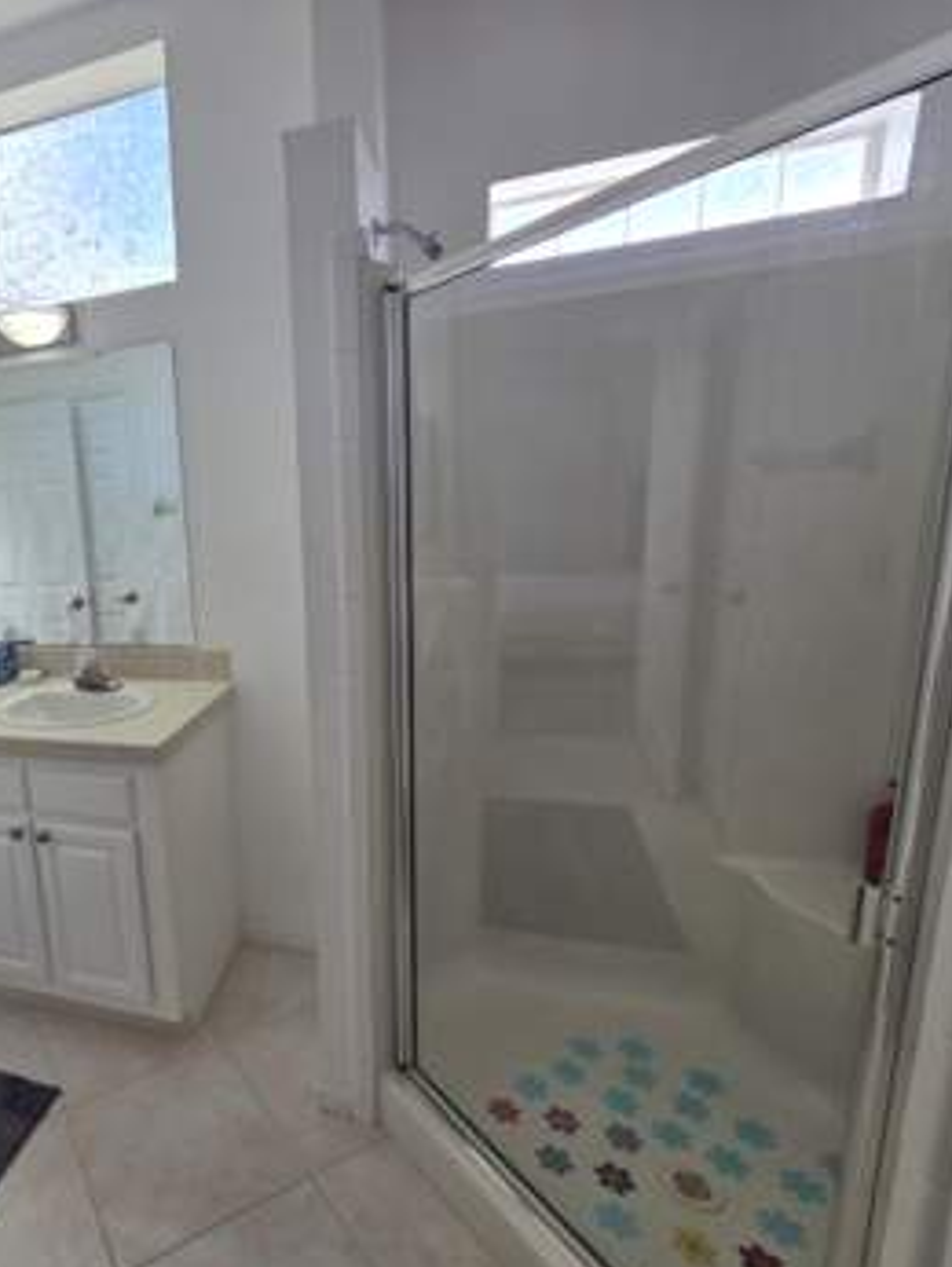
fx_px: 659
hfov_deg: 66.1
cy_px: 654
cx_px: 212
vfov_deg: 87.7
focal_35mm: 18
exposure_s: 1/120
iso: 25
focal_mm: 2.2
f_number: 1.9
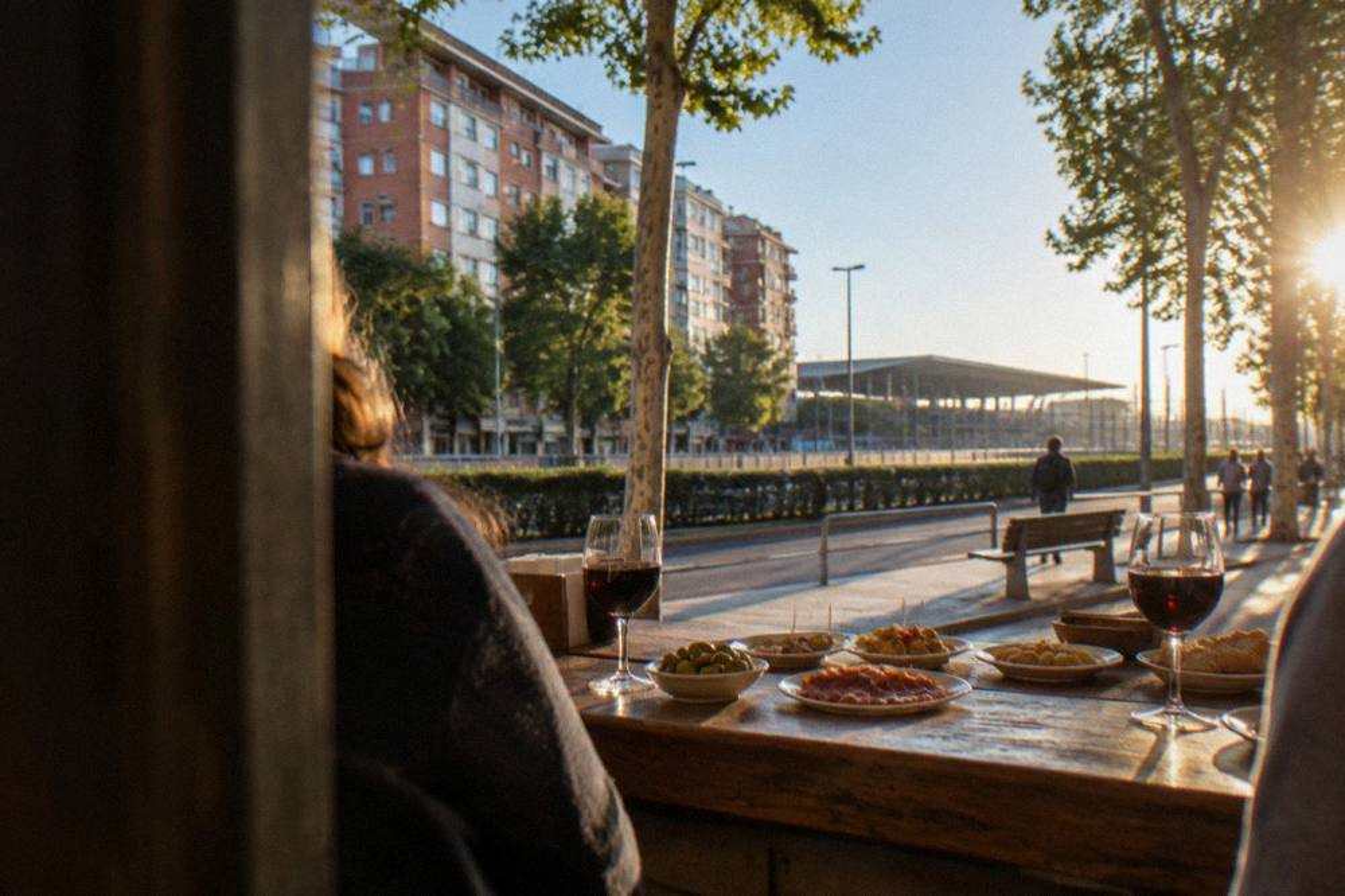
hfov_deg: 54.5
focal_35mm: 35
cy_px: 448
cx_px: 672
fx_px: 1307
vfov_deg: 37.8
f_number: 8
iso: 1600
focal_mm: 35
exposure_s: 1/50
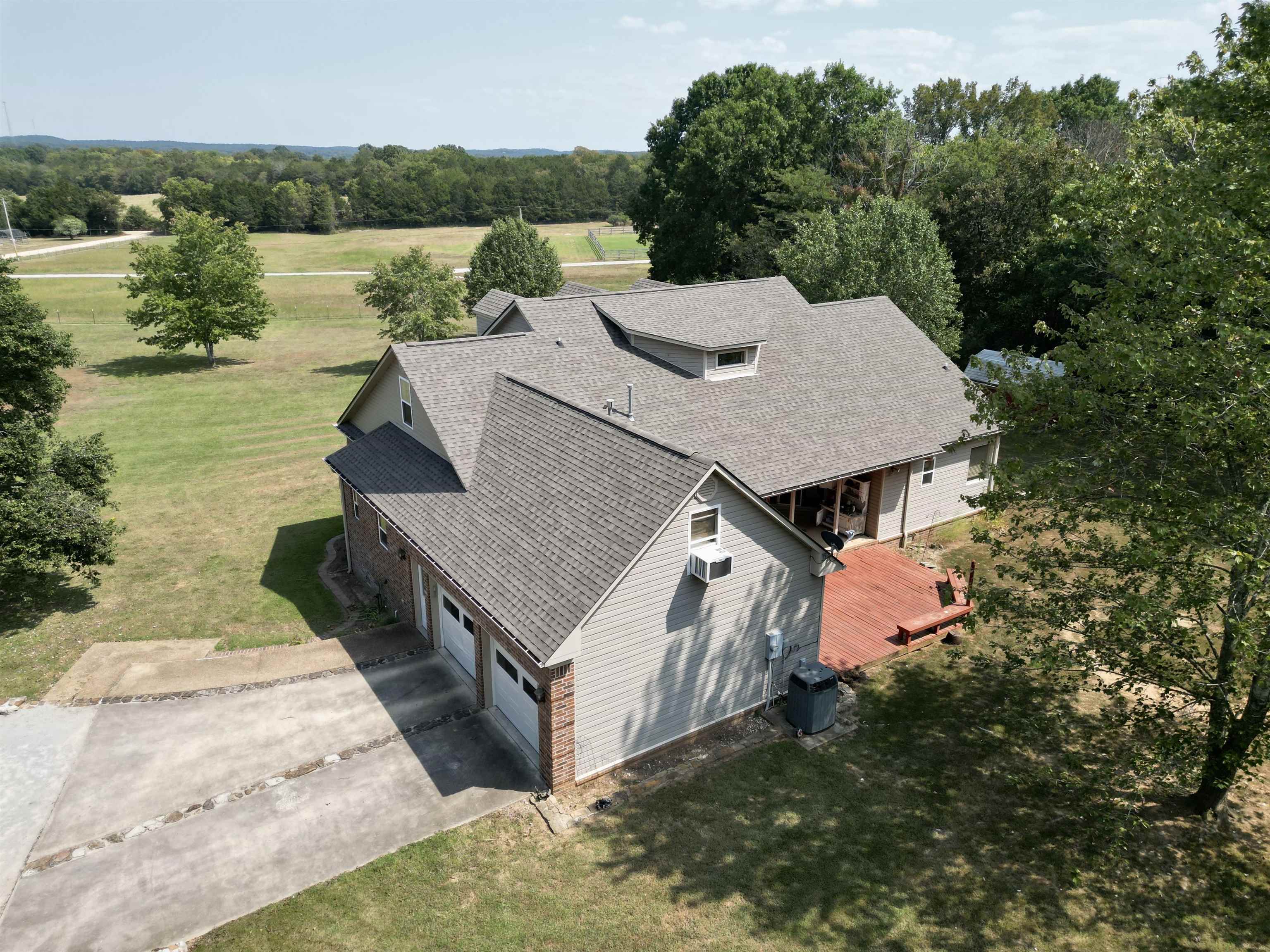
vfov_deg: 56.8
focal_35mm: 24
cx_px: 635
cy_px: 476
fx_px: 881
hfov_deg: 71.6
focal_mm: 6.72
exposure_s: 1/2500
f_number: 1.7
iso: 130
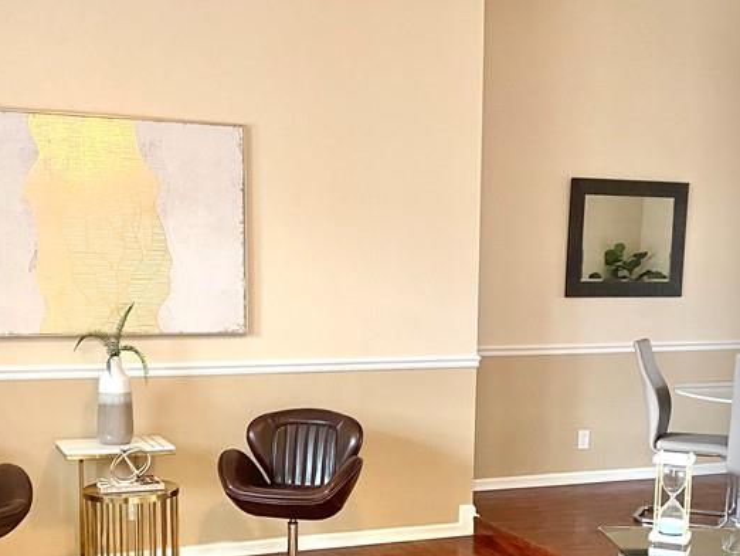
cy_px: 420
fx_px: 1091
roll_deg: -0.6
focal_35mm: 51
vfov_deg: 28.2
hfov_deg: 37.5
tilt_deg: -7.4
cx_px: 380
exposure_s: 1/60
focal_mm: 4.25
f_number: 1.8
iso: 200
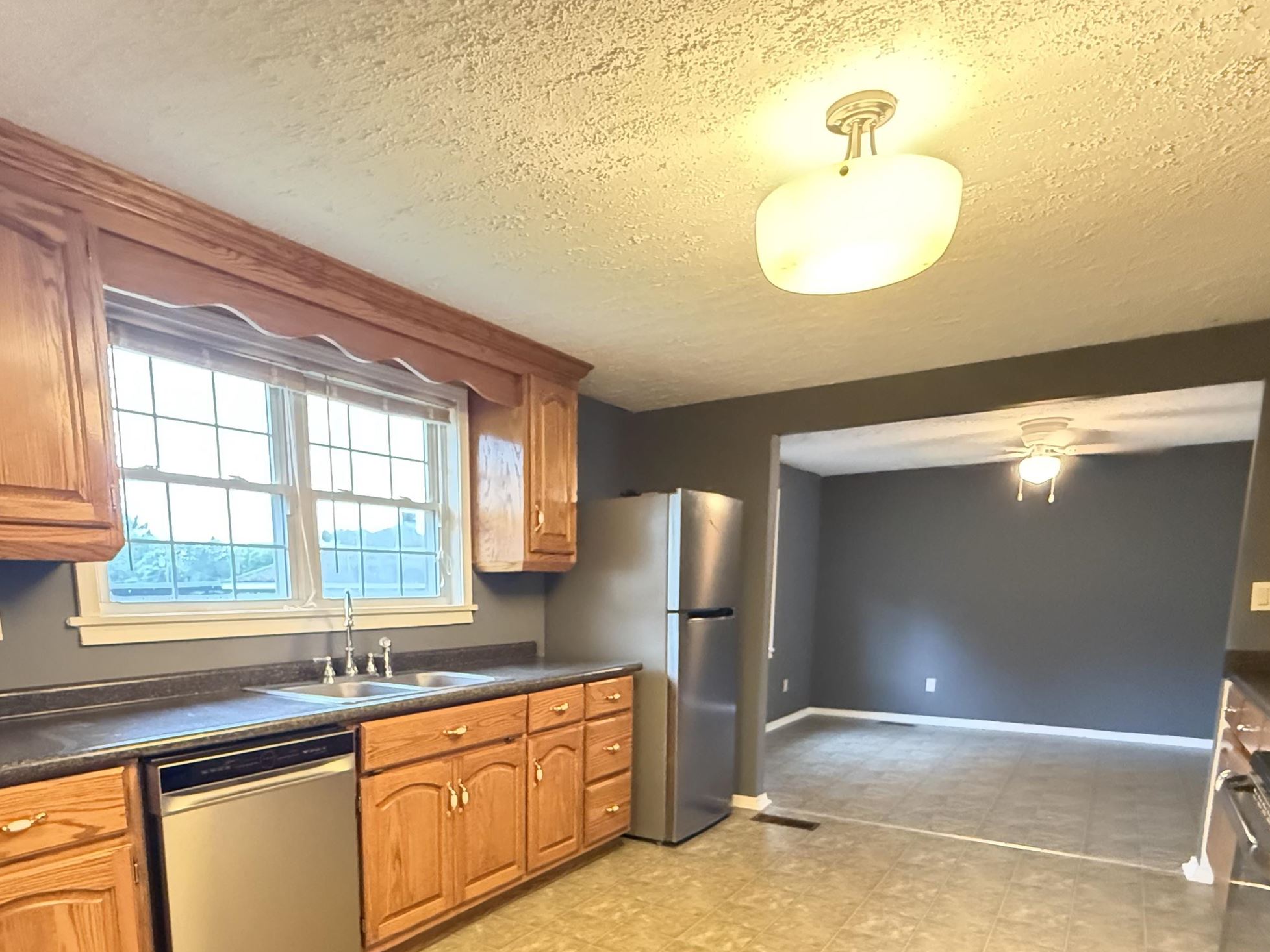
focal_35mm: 22
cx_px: 540
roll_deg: +0.1
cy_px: 726
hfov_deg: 75.9
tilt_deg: -9.7
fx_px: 807
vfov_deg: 57.6
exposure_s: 1/40
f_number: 2.2
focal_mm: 2.22
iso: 1600
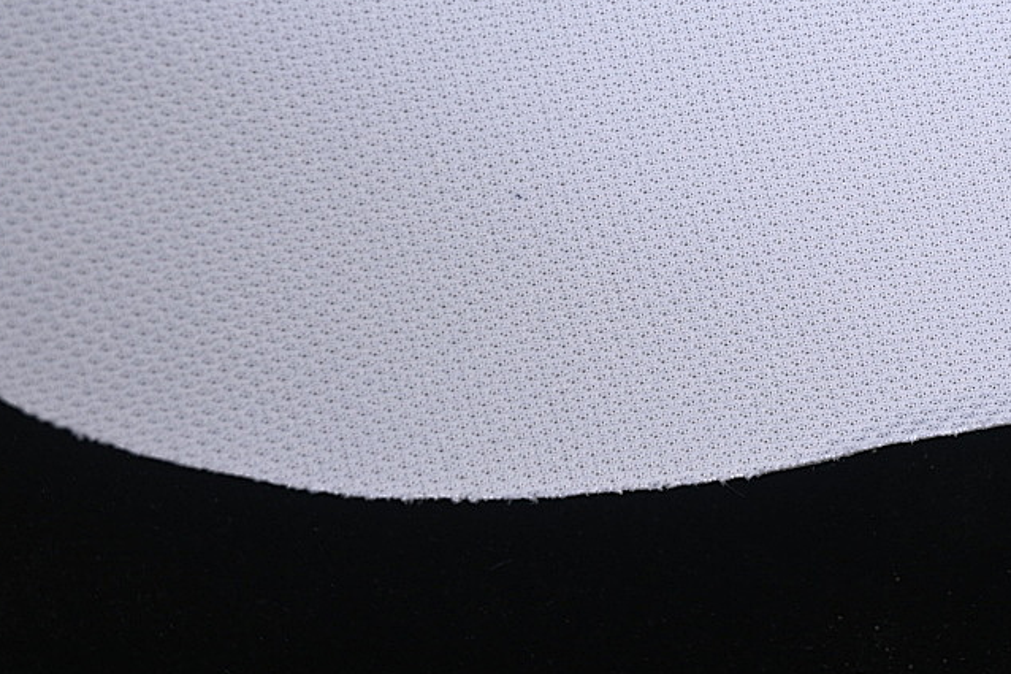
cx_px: 832
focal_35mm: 127
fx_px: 3565
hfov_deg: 16.0
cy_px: 182
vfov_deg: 10.8
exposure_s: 1/80
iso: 160
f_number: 7.1
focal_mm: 50
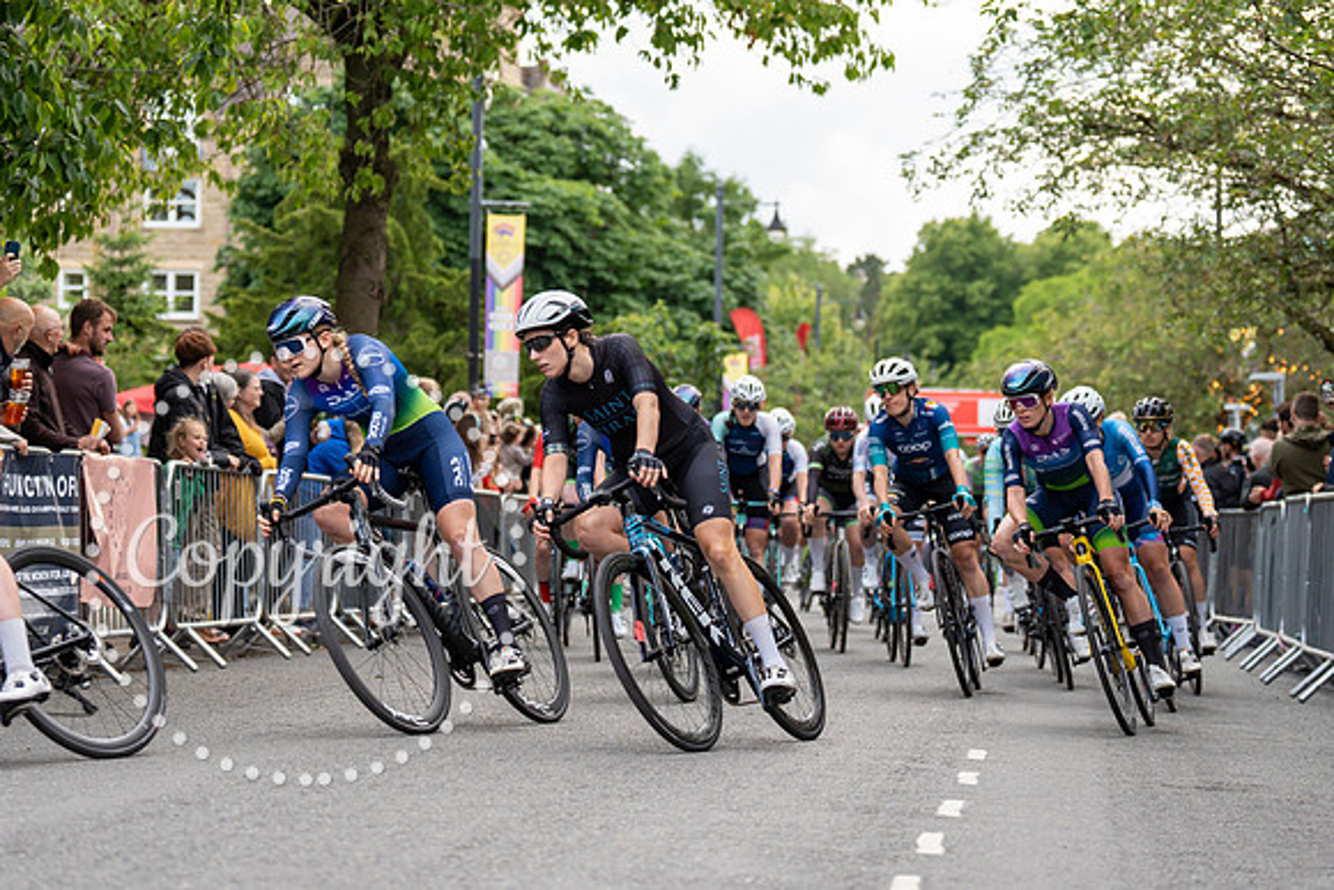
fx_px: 3509
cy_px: 295
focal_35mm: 95
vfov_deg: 14.4
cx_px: 610
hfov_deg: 21.5
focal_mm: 70
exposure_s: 1/500
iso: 500
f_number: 2.8
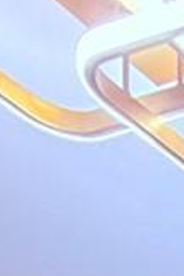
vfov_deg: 9.8
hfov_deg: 7.0
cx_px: 764
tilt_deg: -0.1
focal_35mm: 141
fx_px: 1081
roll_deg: -1.1
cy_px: 898
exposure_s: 1/120
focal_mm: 2.22
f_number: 2.2
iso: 250
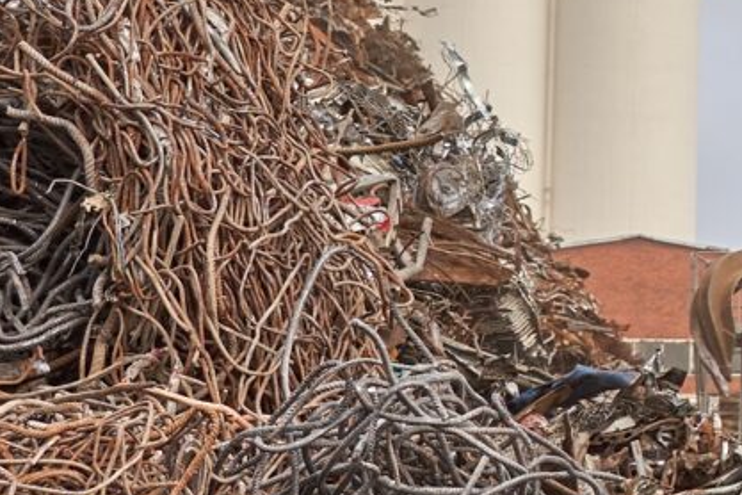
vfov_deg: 7.4
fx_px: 3792
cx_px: 1950
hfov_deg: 9.5
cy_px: -15
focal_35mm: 184
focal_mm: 30
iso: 100
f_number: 4
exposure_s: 1/400
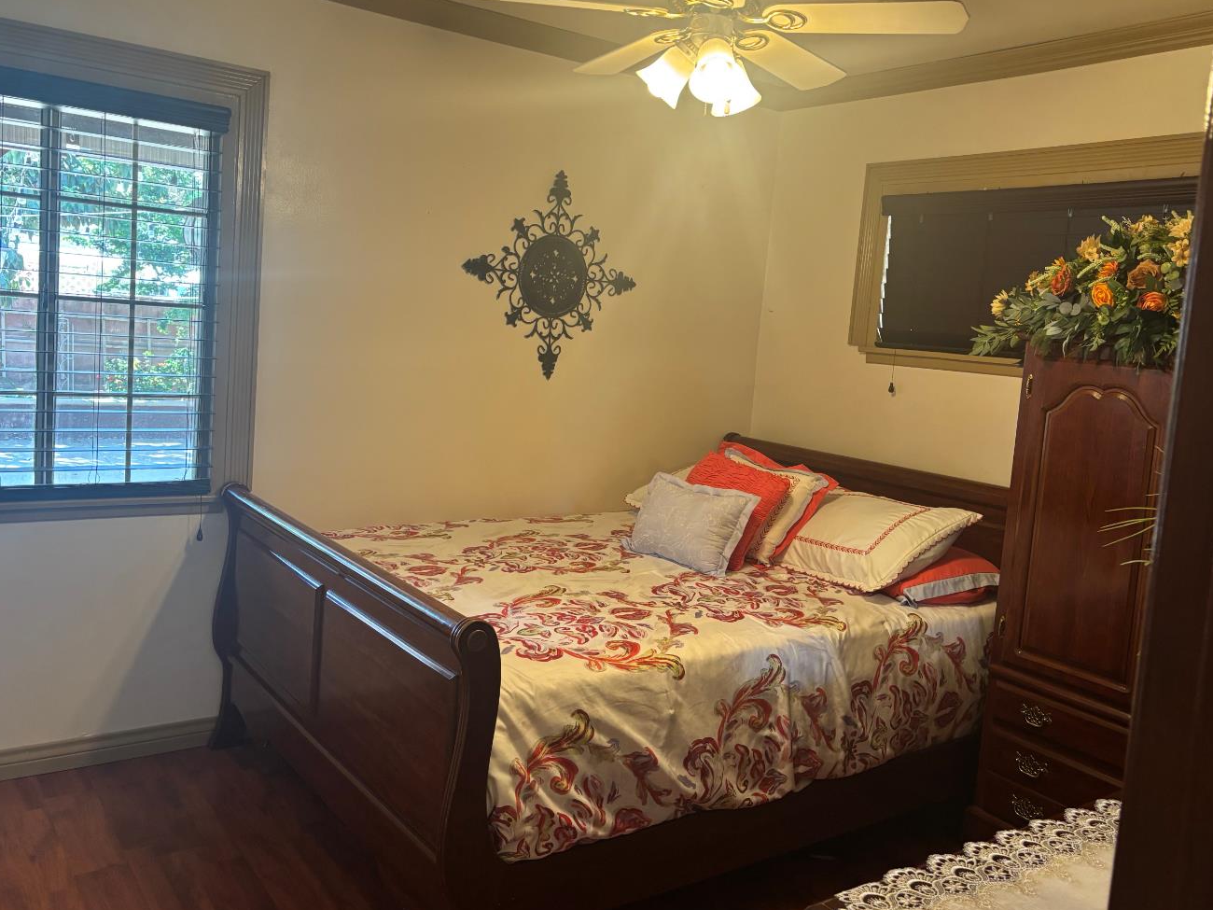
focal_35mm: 30
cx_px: 603
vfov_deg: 46.8
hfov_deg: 60.0
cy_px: 433
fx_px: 1051
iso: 200
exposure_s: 1/60
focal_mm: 5.96
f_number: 1.6
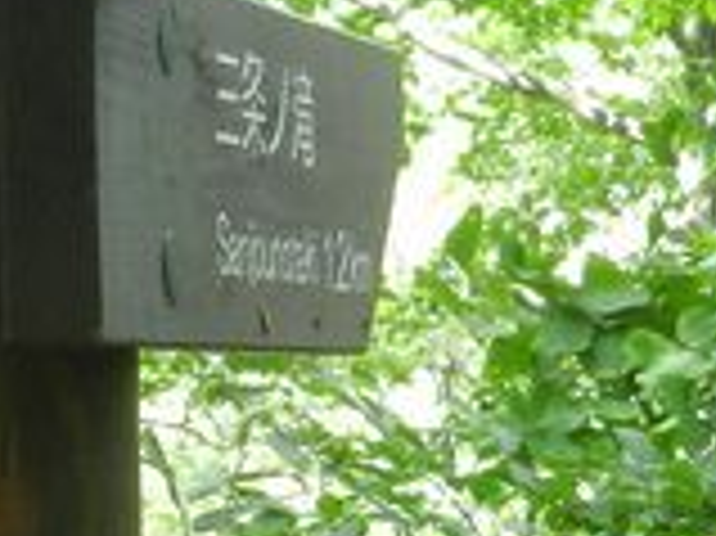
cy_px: 110
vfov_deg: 6.3
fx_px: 4836
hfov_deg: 8.4
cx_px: 59
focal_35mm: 234
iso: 200
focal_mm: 9.4
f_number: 4.4
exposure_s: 1/50
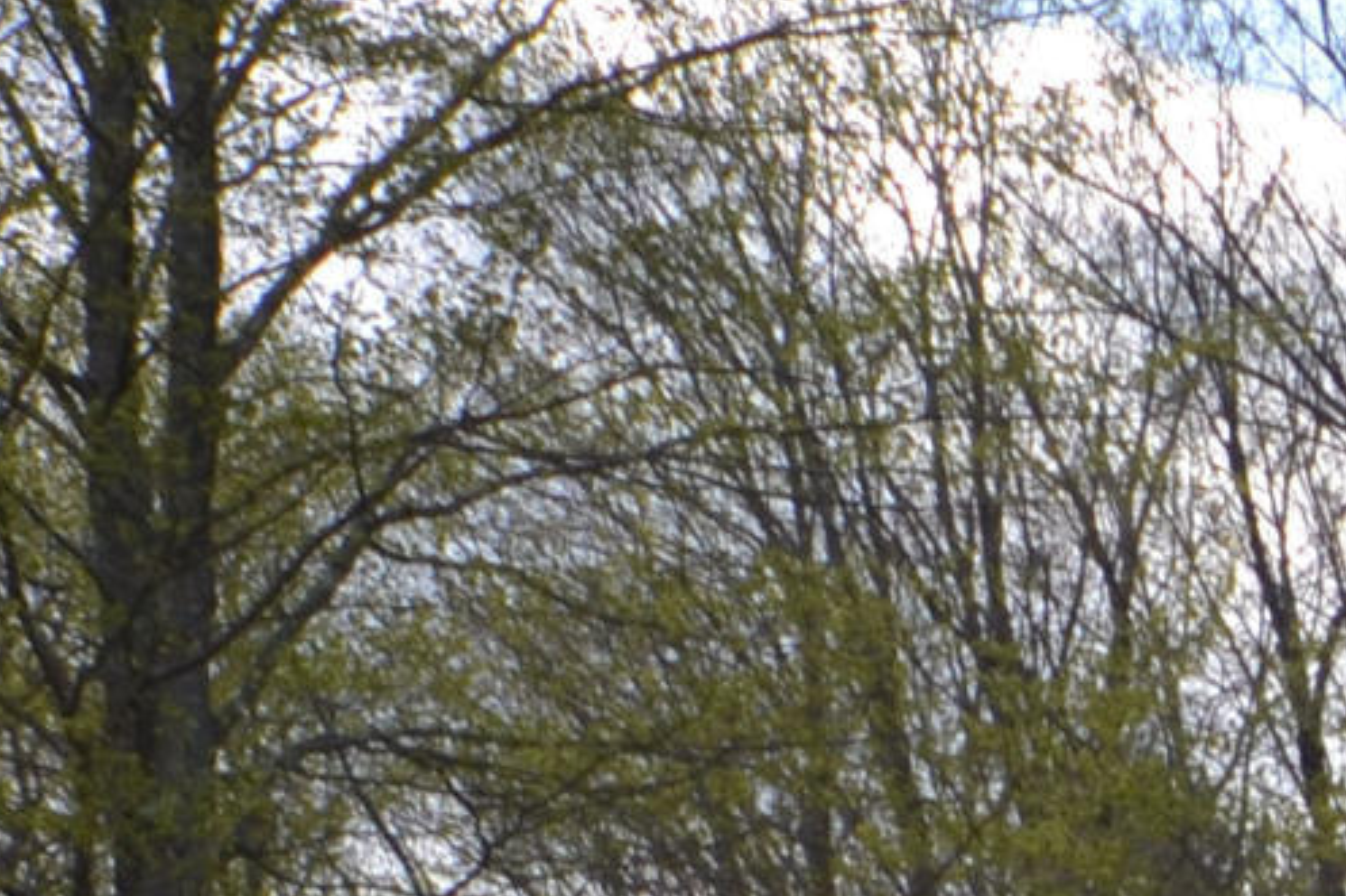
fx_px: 6765
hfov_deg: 9.2
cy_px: 2526
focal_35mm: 181
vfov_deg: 6.9
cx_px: 3978
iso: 100
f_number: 5.6
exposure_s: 1/125
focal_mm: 20
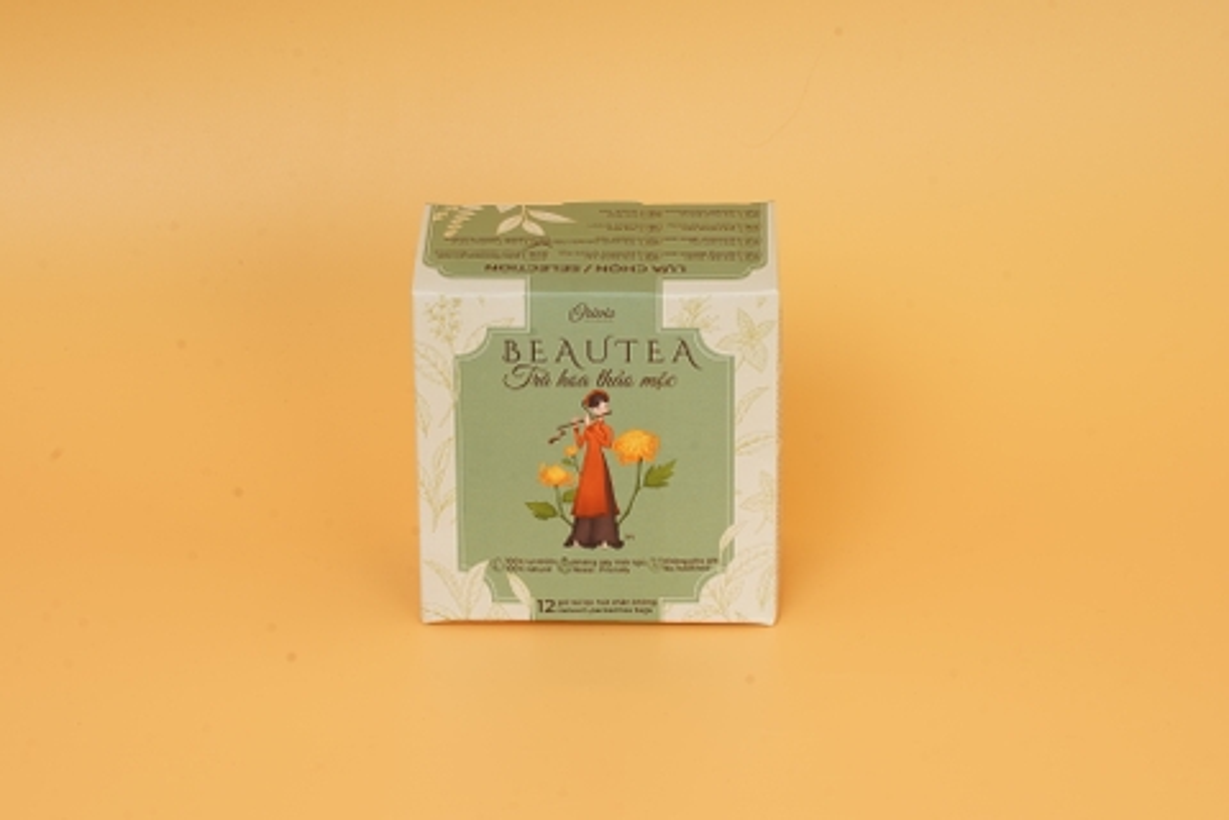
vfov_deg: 10.8
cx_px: 614
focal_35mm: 127
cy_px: 410
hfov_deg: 16.1
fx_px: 4335
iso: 100
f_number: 18
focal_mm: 85
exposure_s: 1/200
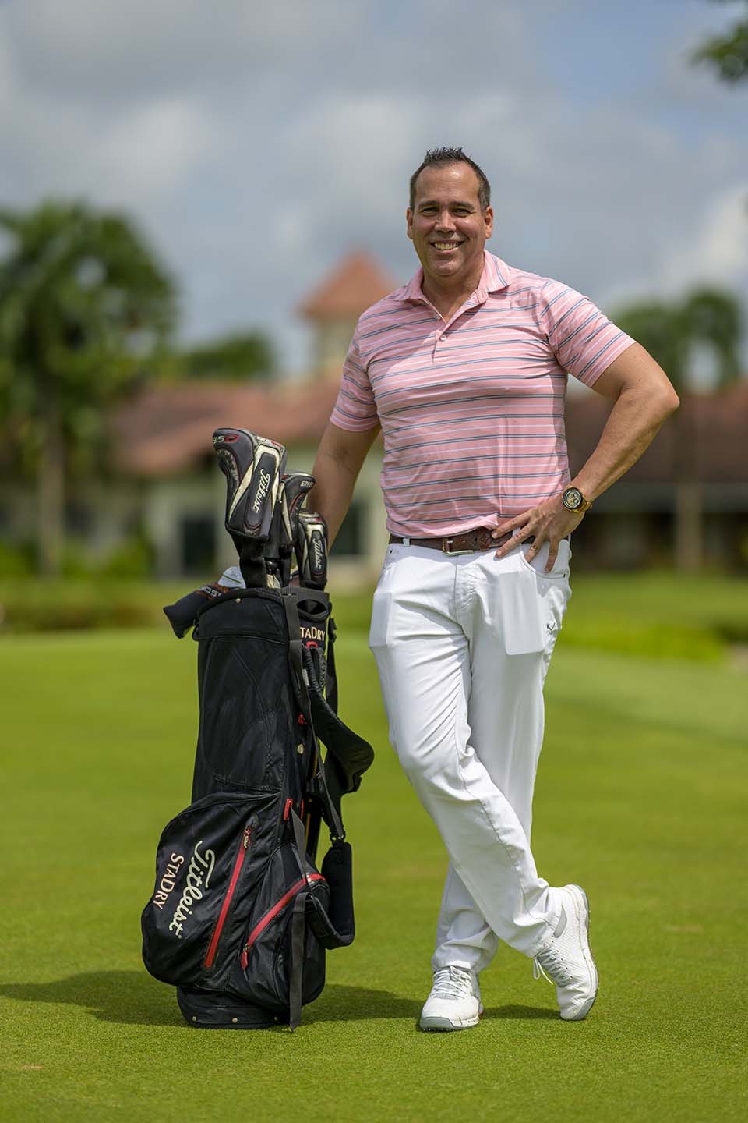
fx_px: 2649
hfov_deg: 16.1
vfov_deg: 23.9
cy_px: 562
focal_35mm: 85
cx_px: 374
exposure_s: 1/20000
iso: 125
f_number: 1.2
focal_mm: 85
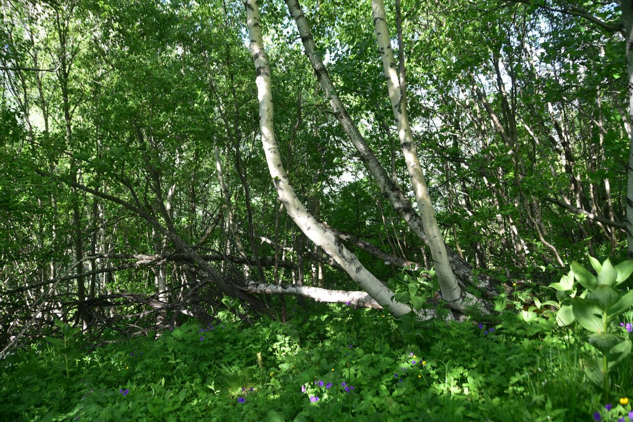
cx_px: 316
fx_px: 879
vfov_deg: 27.0
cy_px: 211
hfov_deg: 39.6
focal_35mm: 50
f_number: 3.5
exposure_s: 1/160
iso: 100
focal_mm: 50
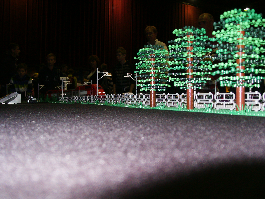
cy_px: 100
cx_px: 132
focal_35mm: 35
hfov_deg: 52.6
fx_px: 268
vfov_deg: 40.7
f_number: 3
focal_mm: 7.18
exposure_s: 1/45
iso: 200
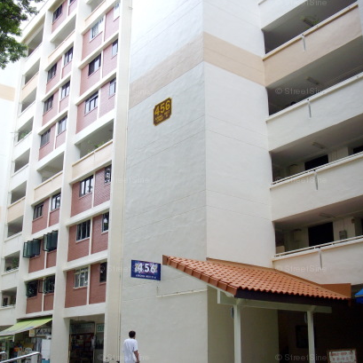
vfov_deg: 38.3
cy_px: 181
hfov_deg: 38.3
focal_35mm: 44
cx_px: 164
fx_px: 522
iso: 80
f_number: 2.8
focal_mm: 6.2
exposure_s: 1/320
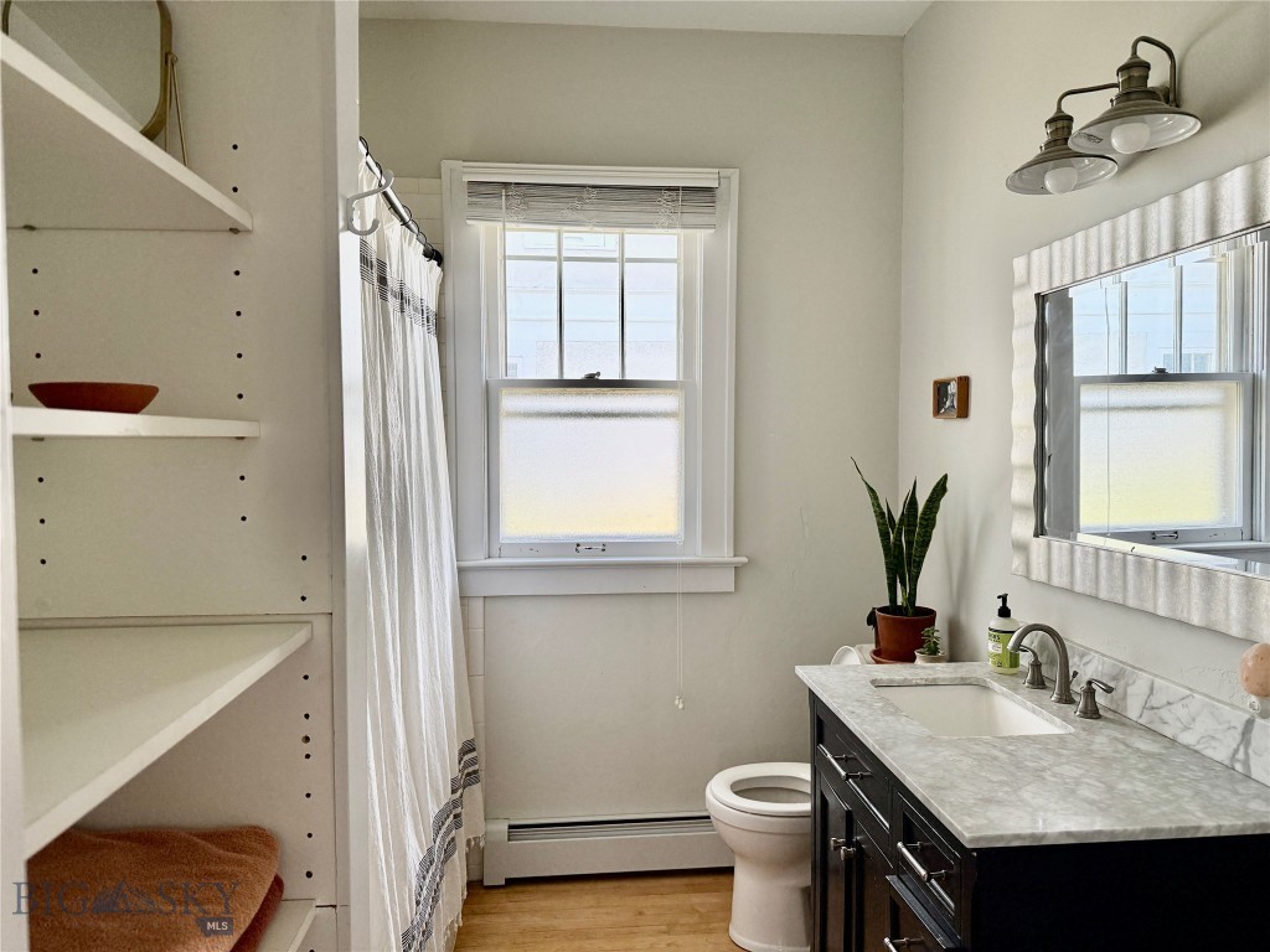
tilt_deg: -2.3
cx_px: 635
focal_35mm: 24
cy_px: 476
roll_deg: +0.1
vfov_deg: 56.8
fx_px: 881
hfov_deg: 71.6
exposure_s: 1/196
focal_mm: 6.76
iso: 200
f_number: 1.78
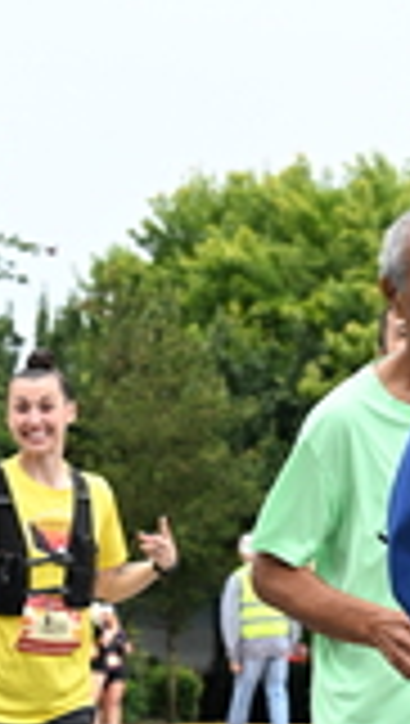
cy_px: 526
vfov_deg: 14.3
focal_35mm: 150
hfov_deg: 8.1
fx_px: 2889
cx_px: 268
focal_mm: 42
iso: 1600
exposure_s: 1/800
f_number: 4
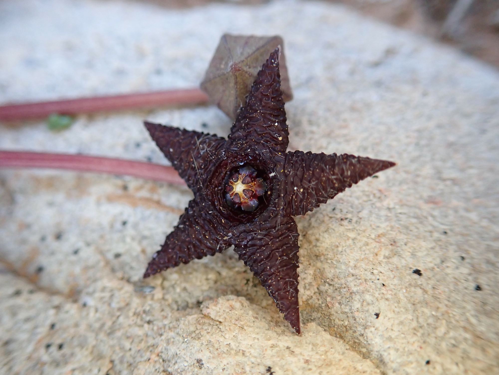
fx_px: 432
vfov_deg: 46.8
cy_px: 188
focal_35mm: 30
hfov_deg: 60.0
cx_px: 250
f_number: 2.3
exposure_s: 1/125
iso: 500
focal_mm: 5.5
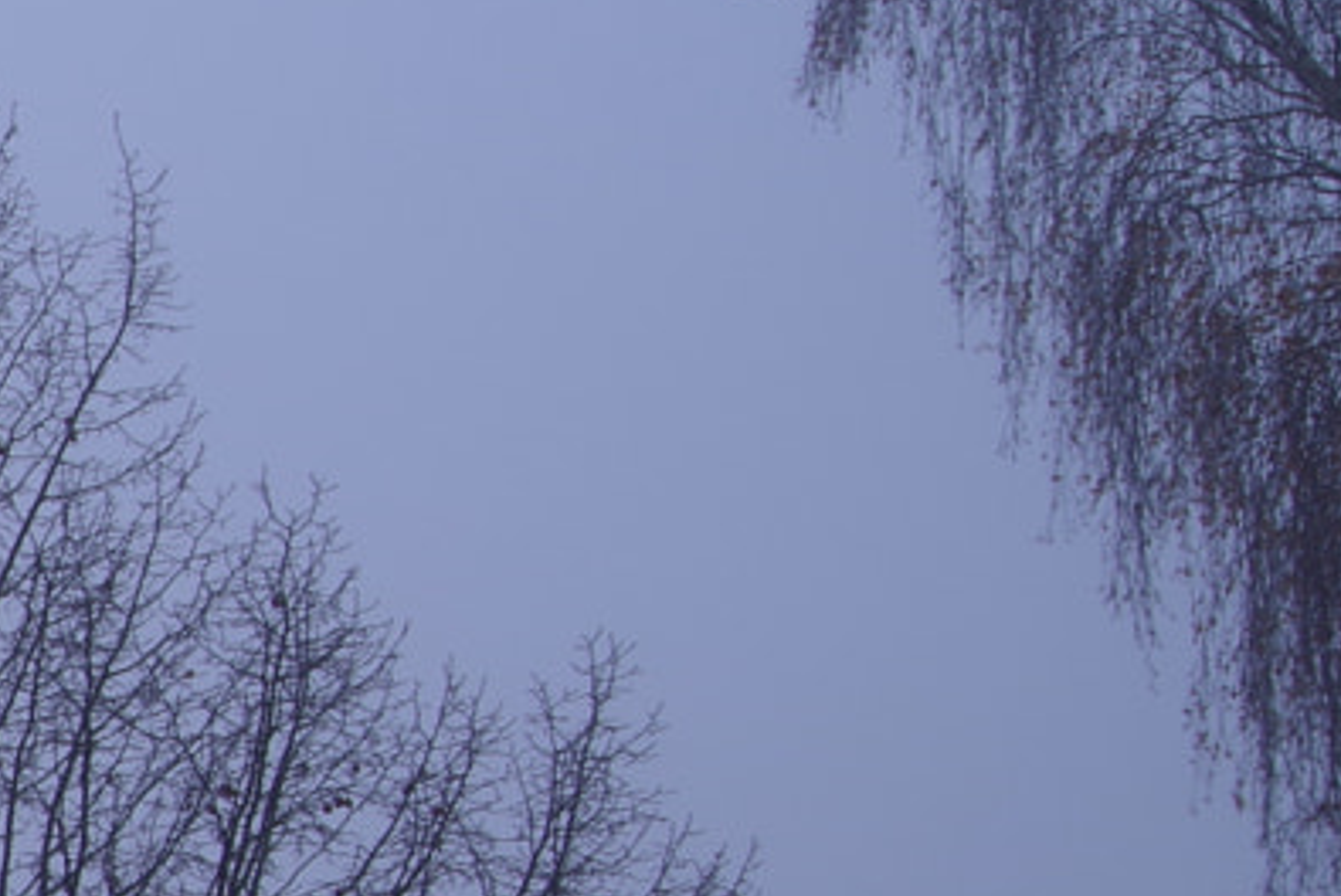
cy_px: 1485
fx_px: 6374
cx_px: -1942
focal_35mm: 171
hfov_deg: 10.3
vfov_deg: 7.8
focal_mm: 33
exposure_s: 5
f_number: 22
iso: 100
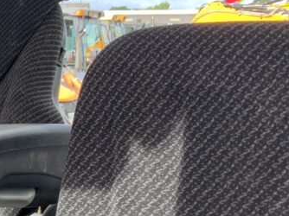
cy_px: 203
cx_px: -125
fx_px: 743
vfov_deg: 16.3
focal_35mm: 89
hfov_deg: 19.6
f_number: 1.8
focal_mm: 3
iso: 20
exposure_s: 1/122
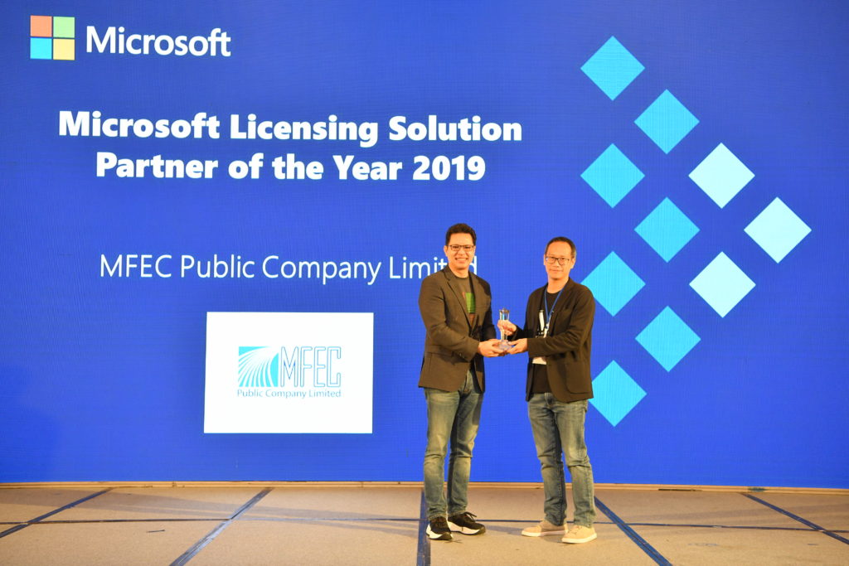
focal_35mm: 48
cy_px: 283
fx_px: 1132
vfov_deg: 28.1
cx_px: 424
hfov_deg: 41.1
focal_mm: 48
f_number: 4
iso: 1000
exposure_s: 1/100
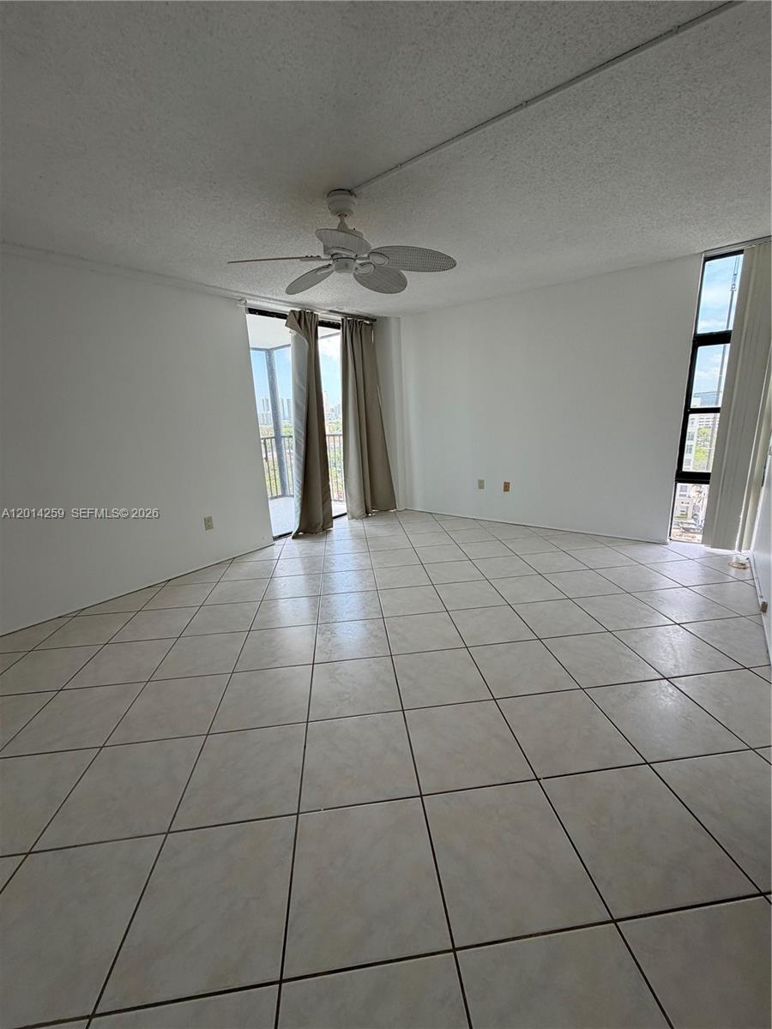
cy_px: 514
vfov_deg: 102.1
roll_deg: +3.1
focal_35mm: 14
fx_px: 416
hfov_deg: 85.7
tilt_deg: -14.9
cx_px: 386
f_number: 2.2
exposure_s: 1/121
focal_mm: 2.22
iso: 64
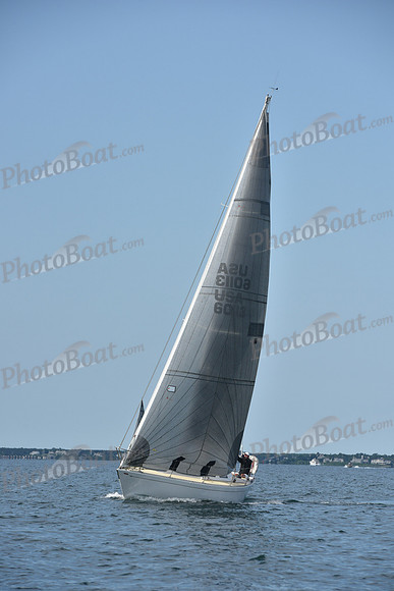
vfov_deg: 11.7
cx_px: 197
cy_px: 296
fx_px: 2871
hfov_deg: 7.9
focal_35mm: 175
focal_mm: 175
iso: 320
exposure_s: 1/1250
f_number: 9
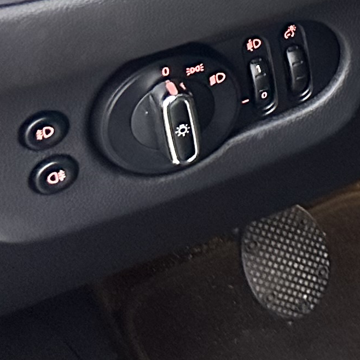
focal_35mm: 130
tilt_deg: -21.2
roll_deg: -0.5
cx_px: 1101
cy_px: -297
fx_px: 1530
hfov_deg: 9.9
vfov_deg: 12.3
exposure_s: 1/50
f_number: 1.78
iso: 800
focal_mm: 6.86
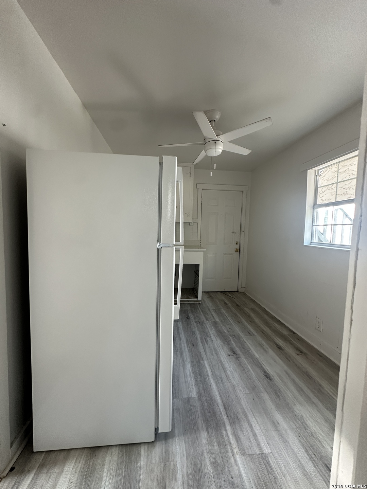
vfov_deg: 102.1
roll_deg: -1.1
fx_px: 198
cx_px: 184
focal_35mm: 14
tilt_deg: -1.9
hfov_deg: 85.7
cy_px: 244
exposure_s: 1/99
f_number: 2.2
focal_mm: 2.22
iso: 200
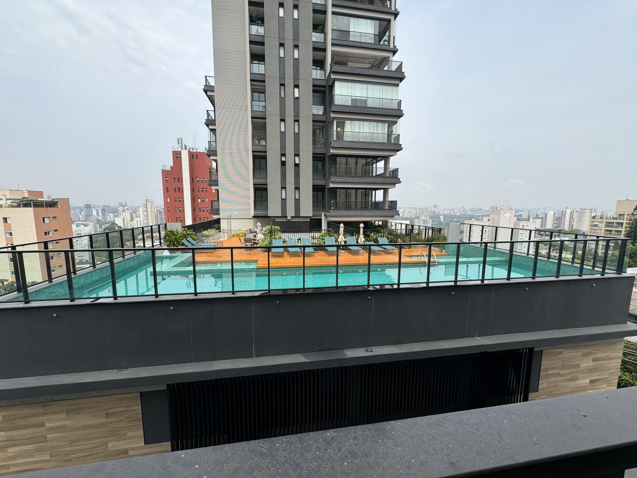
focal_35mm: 14
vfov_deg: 85.7
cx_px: 318
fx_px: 258
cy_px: 239
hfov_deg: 102.1
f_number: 2.2
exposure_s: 1/1110
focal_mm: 2.22
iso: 50
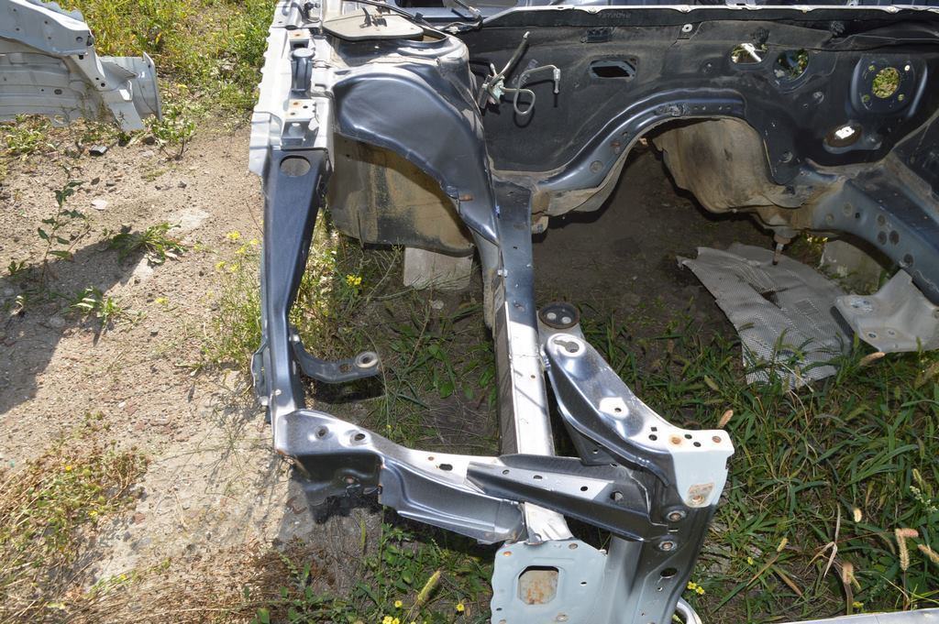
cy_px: 312
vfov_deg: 43.5
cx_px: 470
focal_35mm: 30
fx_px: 782
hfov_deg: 62.0
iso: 100
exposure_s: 1/200
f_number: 8
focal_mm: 20
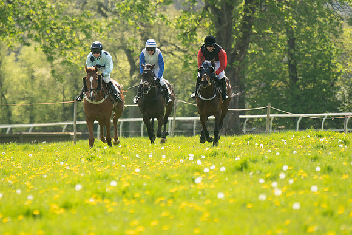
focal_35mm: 375
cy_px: 118
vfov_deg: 3.7
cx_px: 176
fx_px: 3667
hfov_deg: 5.5
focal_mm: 250
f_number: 4
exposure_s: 1/1600
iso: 400
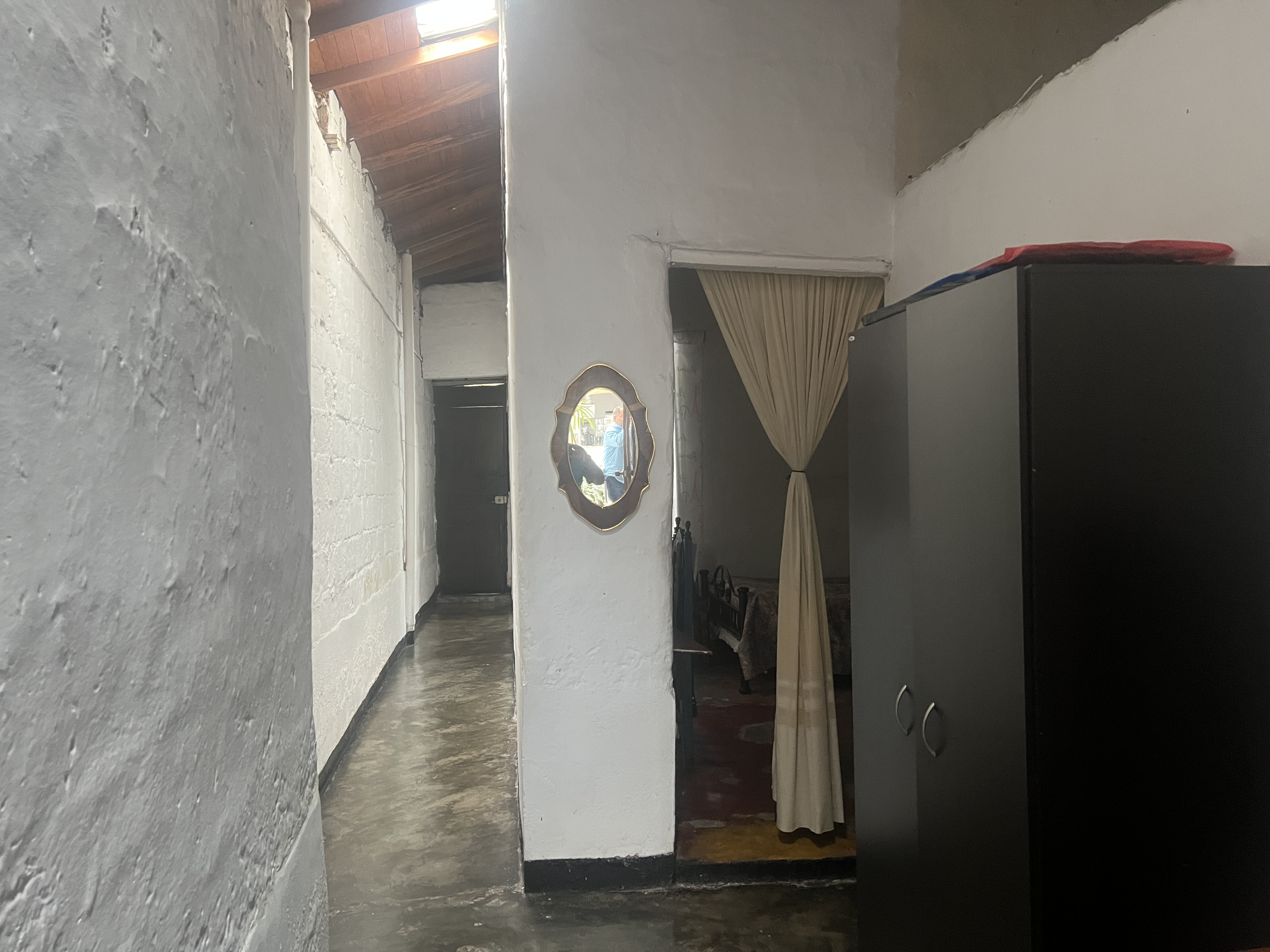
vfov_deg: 53.1
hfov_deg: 67.3
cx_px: 635
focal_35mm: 26
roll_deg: +1.2
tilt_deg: +0.5
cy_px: 476
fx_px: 954
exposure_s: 1/60
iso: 500
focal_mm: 5.7
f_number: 1.5
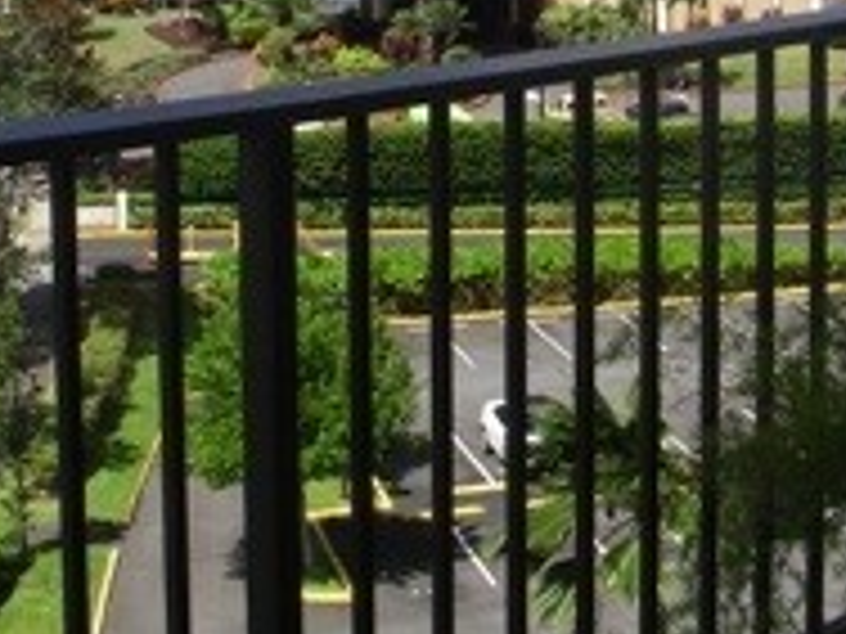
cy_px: -81
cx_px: 398
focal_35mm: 93
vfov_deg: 15.4
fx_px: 2273
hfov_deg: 21.1
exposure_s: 1/200
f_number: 6.6
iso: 64
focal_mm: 6.3
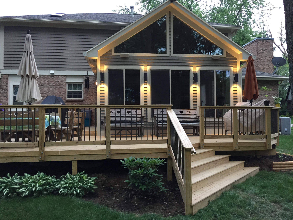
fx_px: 245
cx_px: 146
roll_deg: +1.0
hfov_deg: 61.7
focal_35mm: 29
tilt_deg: +1.8
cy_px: 110
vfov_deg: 48.2
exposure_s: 1/30
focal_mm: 4.15
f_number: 2.2
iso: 160
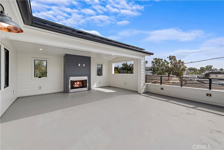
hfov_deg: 104.2
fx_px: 87
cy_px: 75
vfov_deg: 81.2
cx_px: 112
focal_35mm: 14
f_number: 7.1
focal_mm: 14
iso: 125
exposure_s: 1/1000
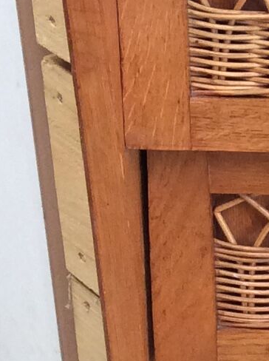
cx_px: 548
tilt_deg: -26.5
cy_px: 81
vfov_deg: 11.6
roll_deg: +1.1
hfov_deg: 8.3
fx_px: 1768
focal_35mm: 170
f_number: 2.4
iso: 64
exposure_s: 1/25
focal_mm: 3.3
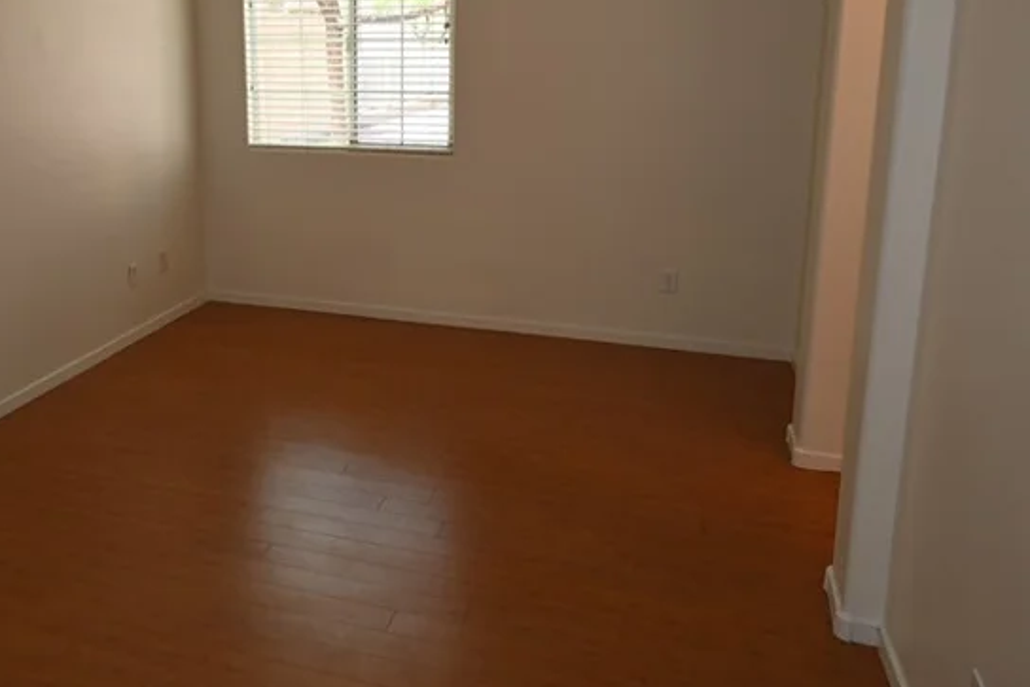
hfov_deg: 57.7
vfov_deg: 40.4
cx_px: 364
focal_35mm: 32
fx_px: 916
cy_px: 203
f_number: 4.5
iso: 200
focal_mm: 17
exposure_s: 1/80
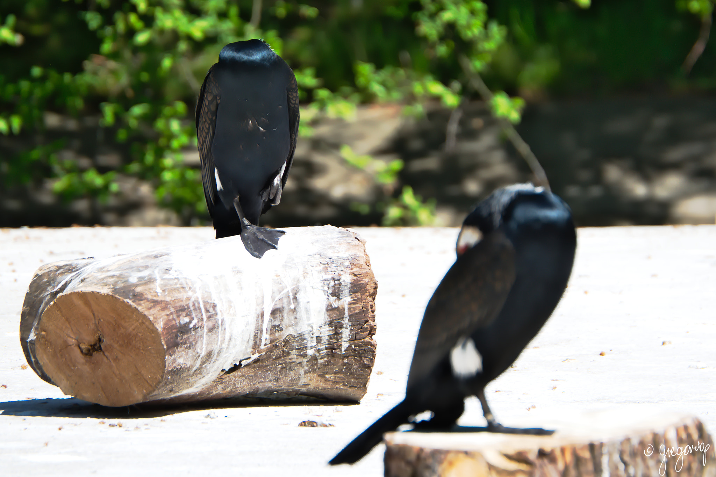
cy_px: 238
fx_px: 8054
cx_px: 358
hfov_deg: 5.1
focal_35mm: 405
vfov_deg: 3.4
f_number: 6.3
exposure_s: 1/400
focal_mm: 270
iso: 125
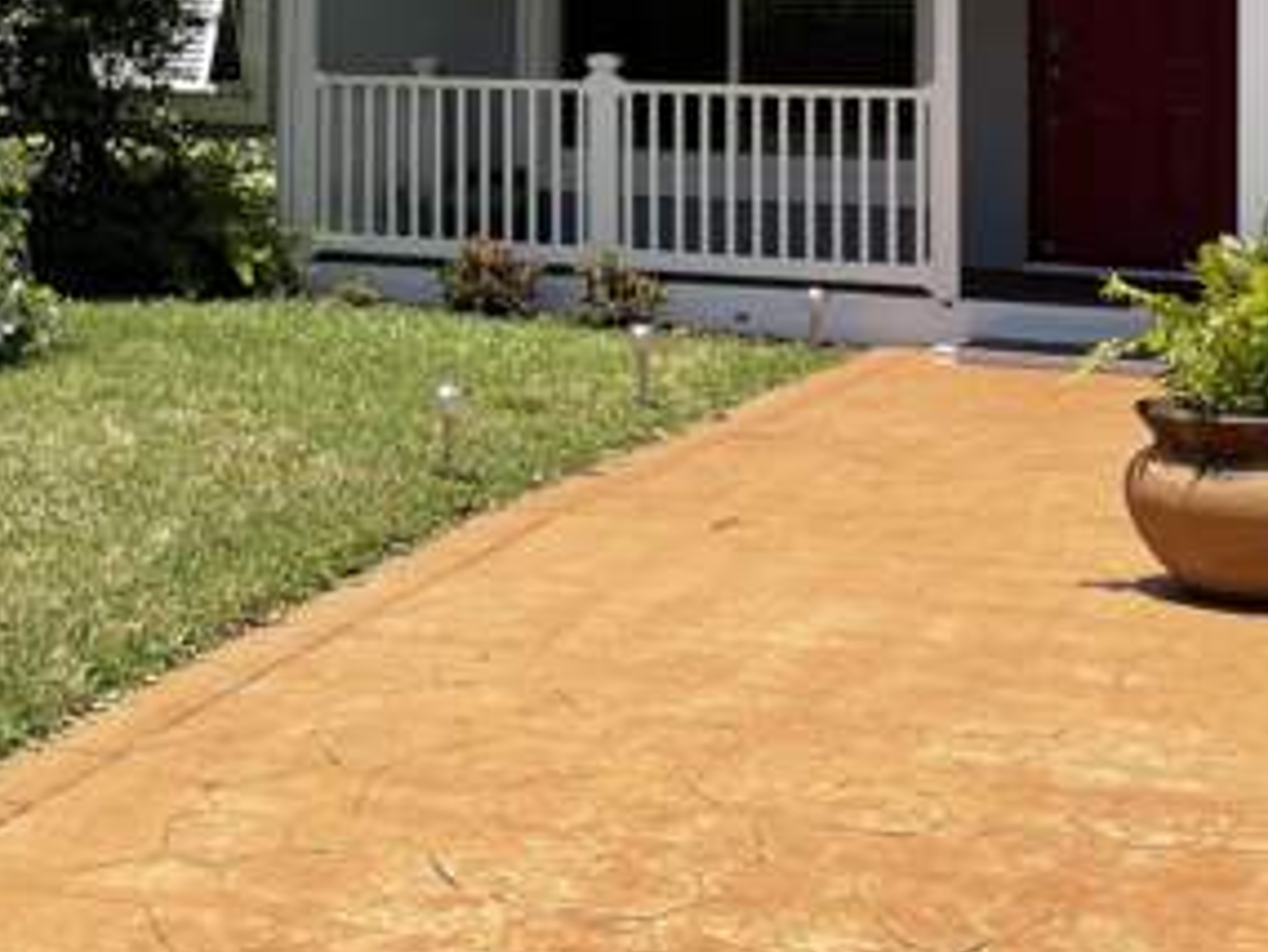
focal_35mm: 73
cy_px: -36
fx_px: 2675
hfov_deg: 24.5
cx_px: -187
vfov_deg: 19.5
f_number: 1.6
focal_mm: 5.1
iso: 32
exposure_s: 1/3559
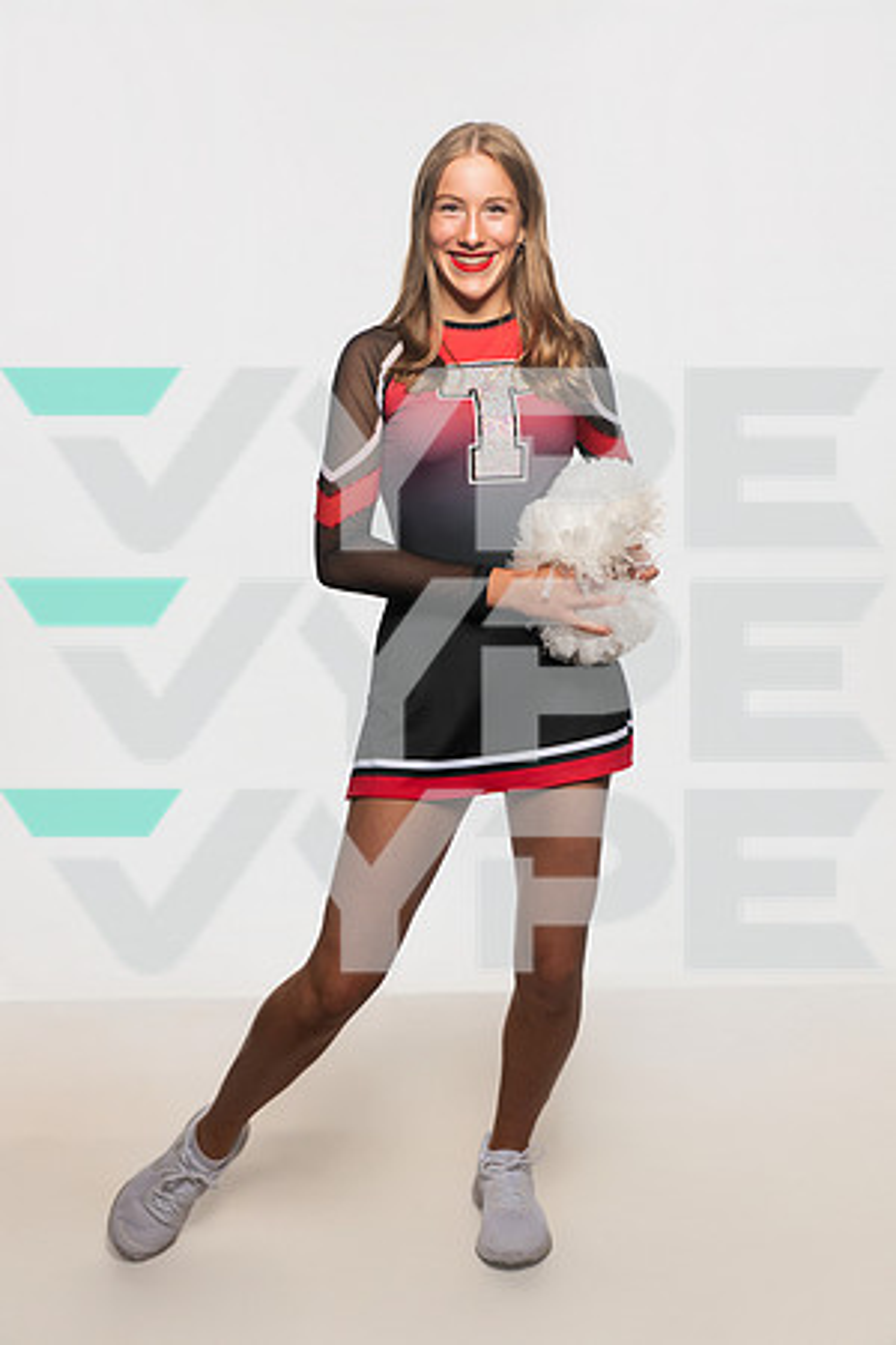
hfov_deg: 27.0
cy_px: 672
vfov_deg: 39.6
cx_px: 448
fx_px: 1867
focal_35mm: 50
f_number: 6.3
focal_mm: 50
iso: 500
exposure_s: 1/200
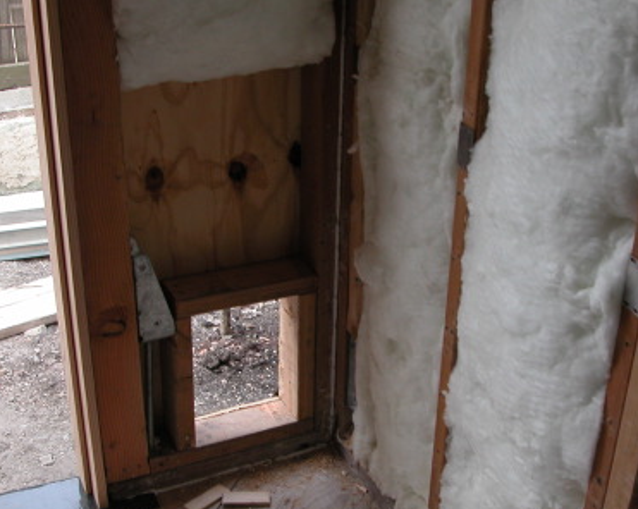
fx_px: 1113
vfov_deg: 25.7
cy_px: 301
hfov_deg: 32.0
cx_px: 342
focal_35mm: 59
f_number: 3.5
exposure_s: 1/85
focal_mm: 8.9
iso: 100
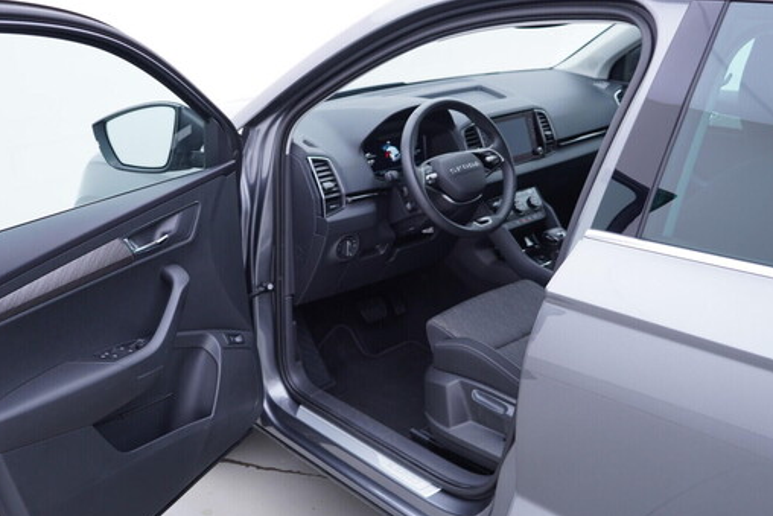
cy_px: 267
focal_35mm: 39
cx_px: 377
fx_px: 838
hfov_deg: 49.5
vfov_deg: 34.2
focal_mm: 24
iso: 125
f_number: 2.8
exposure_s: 1/40
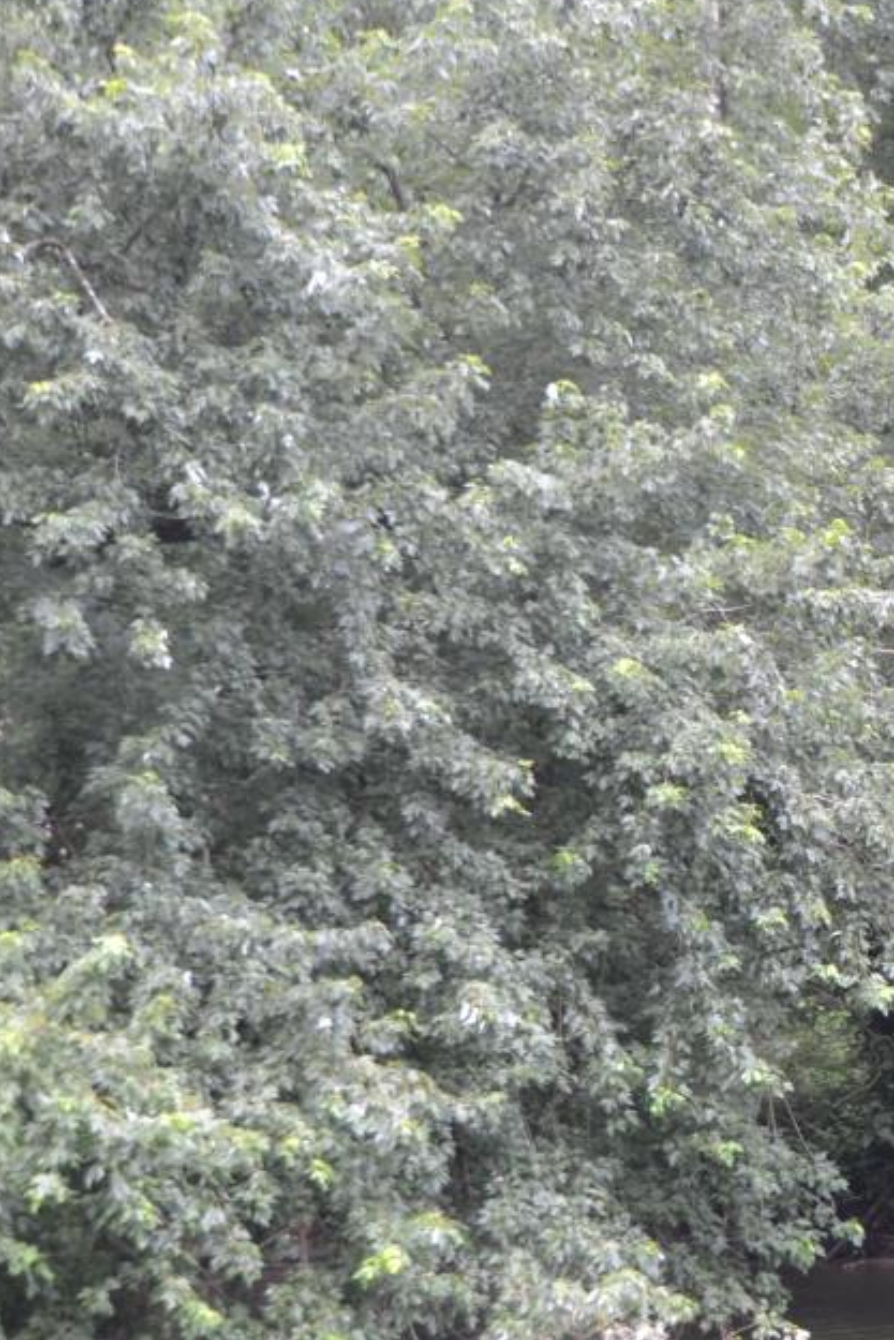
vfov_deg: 27.7
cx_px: 1357
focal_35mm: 72
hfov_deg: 17.1
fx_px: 2680
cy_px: 973
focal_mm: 20
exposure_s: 1/125
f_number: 5.6
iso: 400
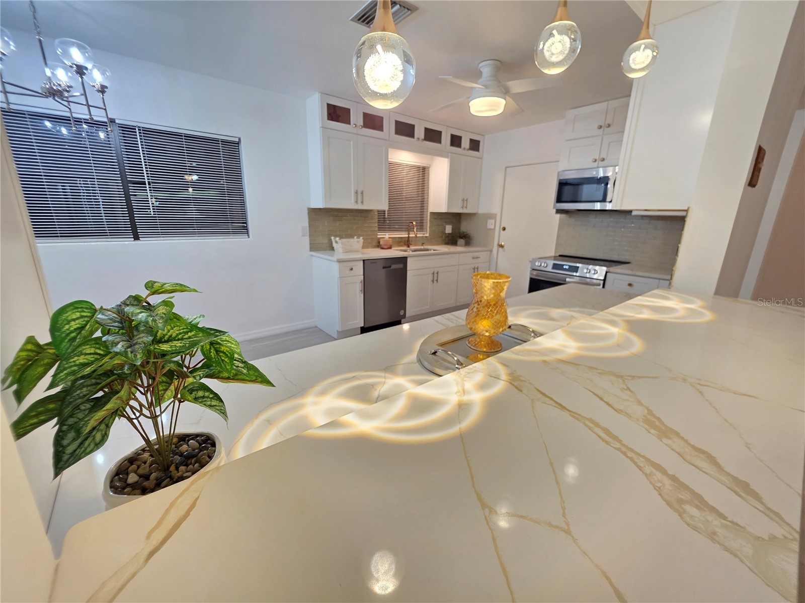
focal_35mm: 13
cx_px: 402
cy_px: 302
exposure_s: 1/60
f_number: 1.9
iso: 200
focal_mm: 2.2
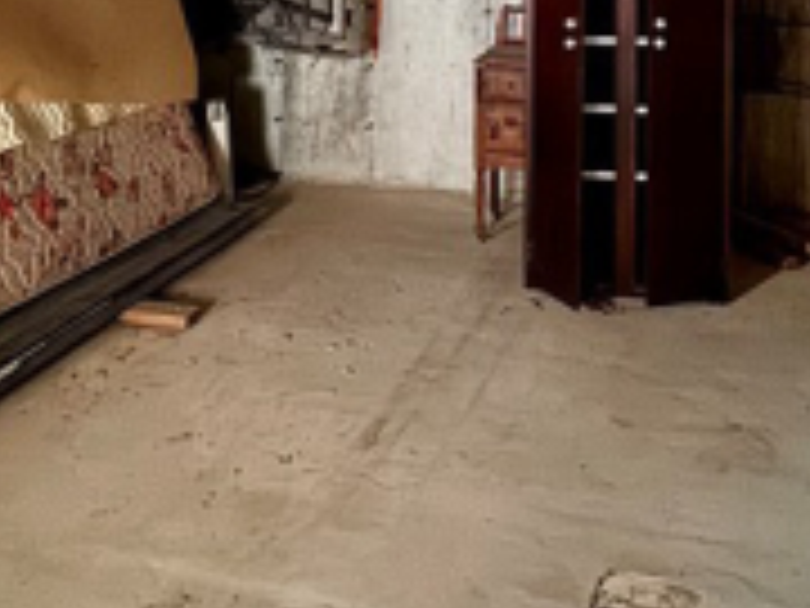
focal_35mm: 52
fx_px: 1217
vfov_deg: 25.2
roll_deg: -0.7
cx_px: 389
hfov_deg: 36.8
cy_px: -122
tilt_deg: -1.3
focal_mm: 2.22
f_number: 2.2
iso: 1250
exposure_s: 1/8
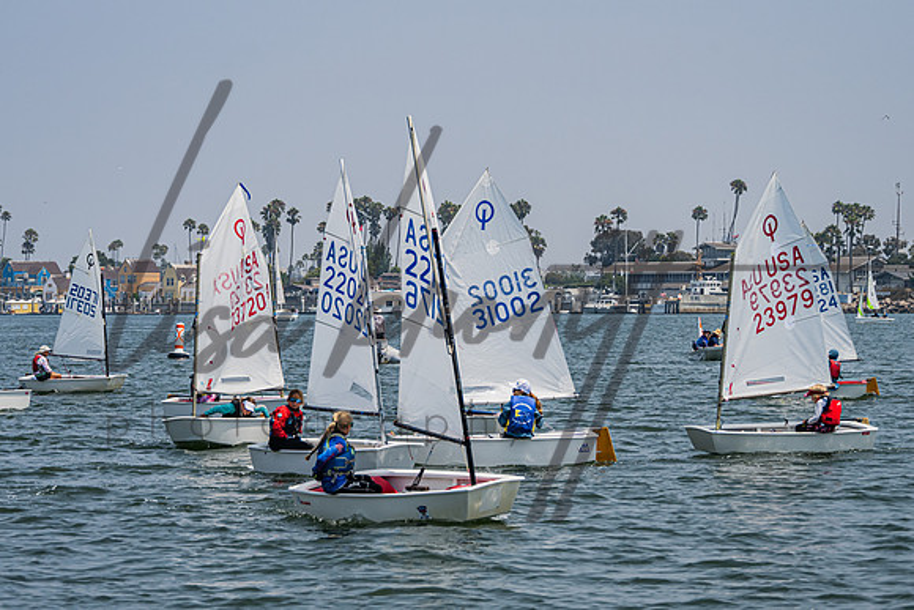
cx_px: 422
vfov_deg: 9.6
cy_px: 297
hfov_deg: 14.3
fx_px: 3637
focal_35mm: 143
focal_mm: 105
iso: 320
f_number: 6.3
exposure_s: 1/2000
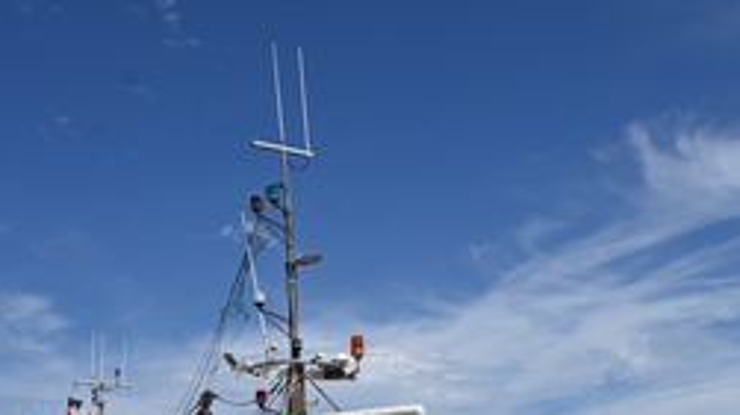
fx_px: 981
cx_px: 391
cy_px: 471
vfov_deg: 22.4
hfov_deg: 41.3
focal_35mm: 50
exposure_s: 1/500
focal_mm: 20
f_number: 9
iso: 100
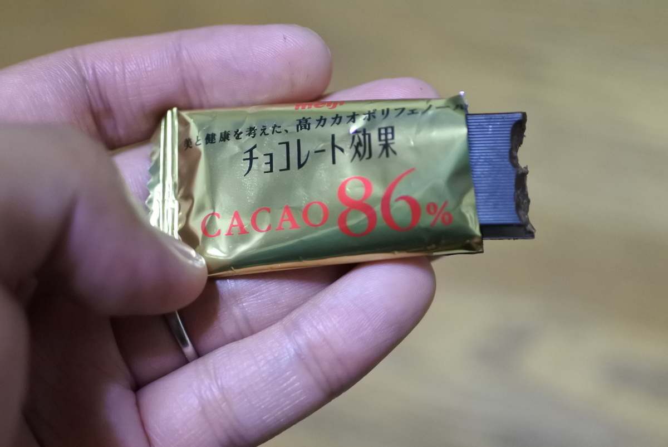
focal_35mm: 49
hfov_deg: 40.3
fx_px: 910
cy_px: 224
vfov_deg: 27.6
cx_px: 334
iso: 2200
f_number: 1.8
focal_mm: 18.5
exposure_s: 1/125
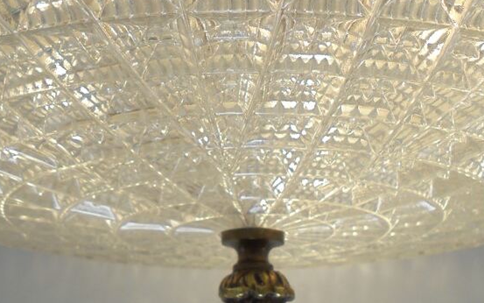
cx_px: 263
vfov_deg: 24.5
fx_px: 660
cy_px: -9
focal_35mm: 50
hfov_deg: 40.3
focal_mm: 5.3
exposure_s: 1/200
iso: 100
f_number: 3.7
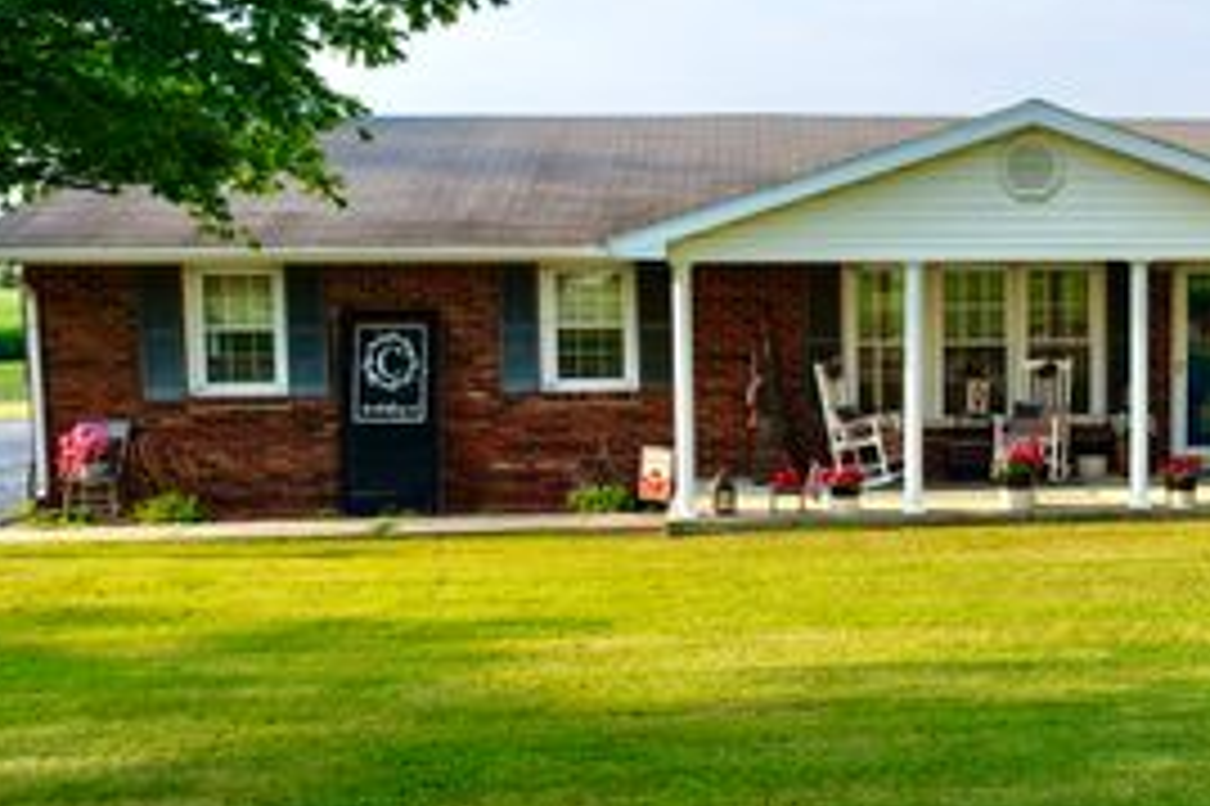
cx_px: 1017
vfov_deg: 26.0
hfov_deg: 36.5
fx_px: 1747
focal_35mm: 52
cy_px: 430
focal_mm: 14.45
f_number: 2.8
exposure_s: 1/320
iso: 100
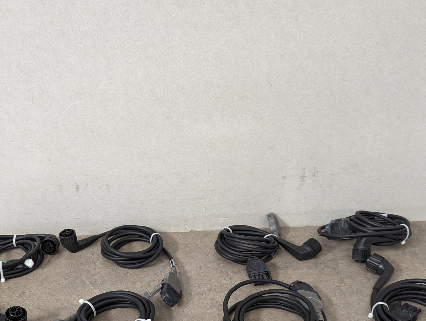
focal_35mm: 38
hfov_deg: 48.8
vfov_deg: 36.9
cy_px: 243
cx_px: 192
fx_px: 468
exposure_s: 1/25
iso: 215
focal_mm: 6.81
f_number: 1.85
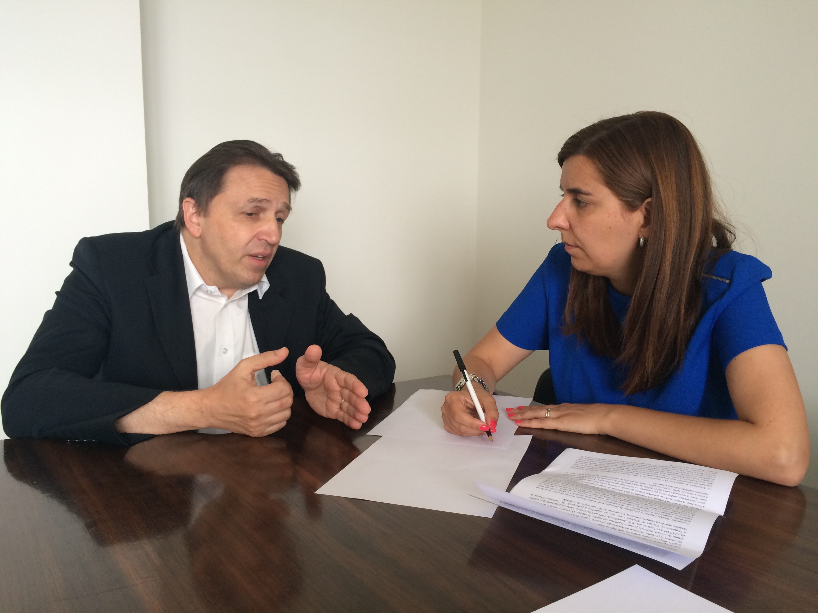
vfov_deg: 48.2
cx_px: 409
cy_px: 306
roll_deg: +0.1
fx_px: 685
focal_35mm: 29
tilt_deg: -7.8
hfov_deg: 61.7
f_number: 2.2
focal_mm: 4.15
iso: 100
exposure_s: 1/30
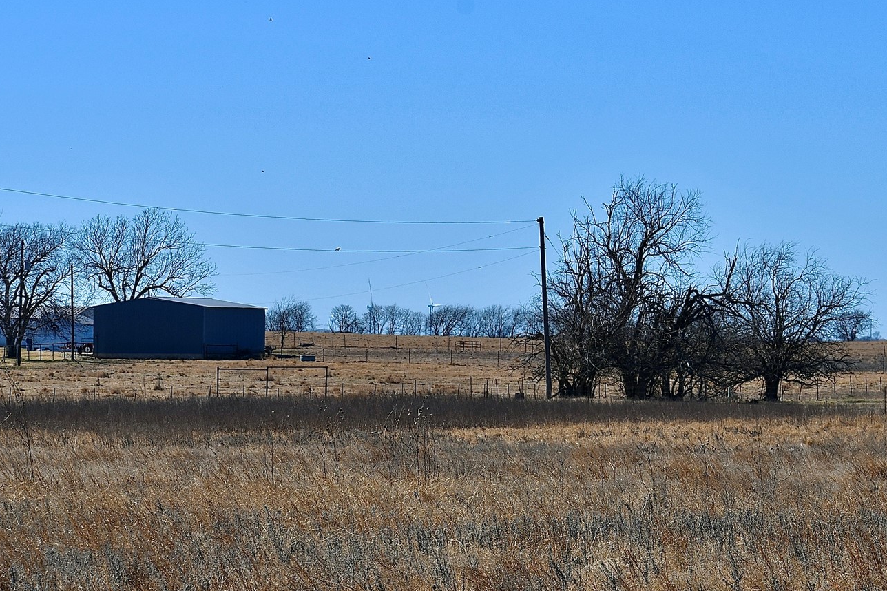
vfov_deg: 7.8
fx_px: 4360
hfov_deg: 11.6
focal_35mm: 177
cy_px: 374
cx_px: 649
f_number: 10
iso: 100
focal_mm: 70
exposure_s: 1/400
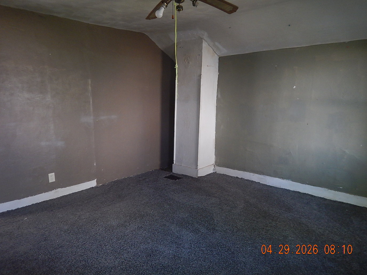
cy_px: 136
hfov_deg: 69.4
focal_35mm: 25
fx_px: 265
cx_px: 188
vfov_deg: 54.9
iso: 220
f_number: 2.8
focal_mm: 4.3
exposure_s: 1/30
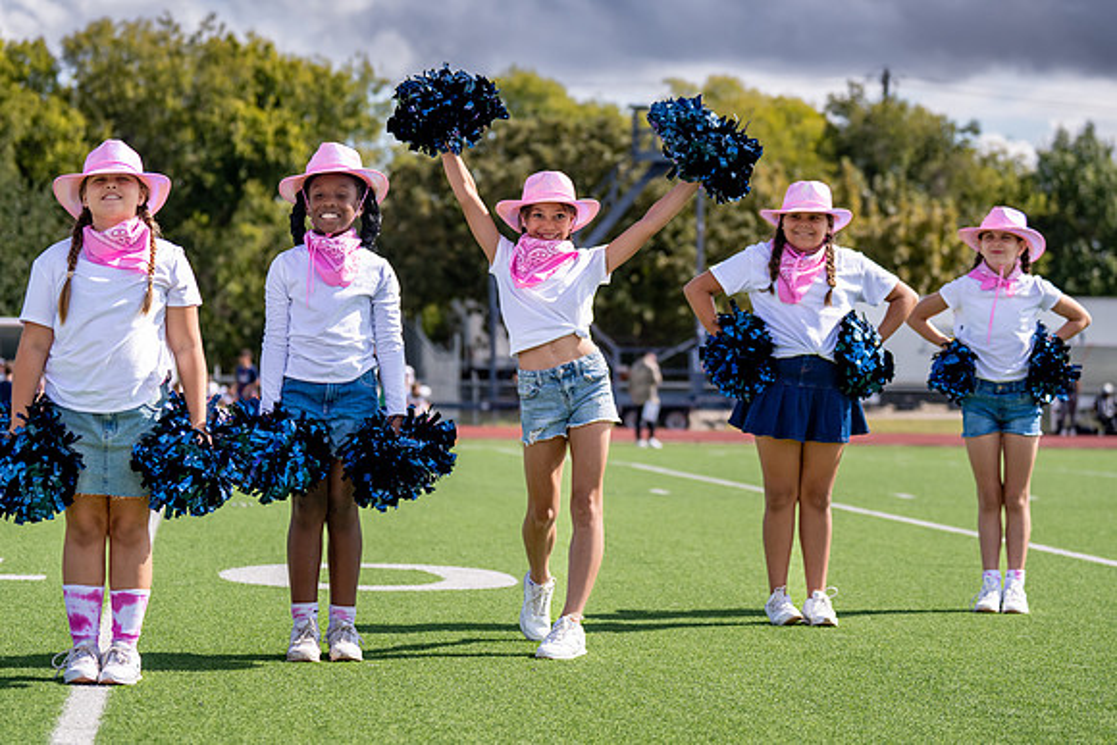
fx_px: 3167
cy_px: 317
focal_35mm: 102
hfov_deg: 20.0
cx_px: 503
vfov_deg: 13.4
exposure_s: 1/4000
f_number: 2.8
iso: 250
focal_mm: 70
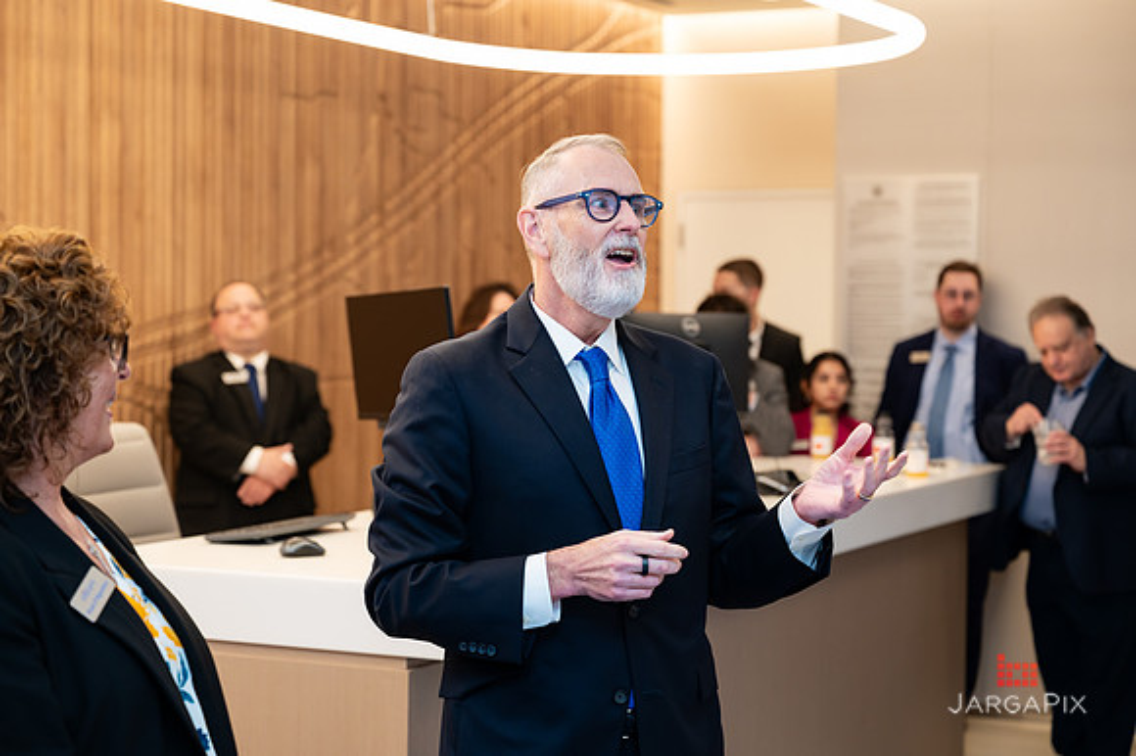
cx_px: 568
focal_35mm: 69
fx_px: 2165
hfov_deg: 29.4
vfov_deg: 19.8
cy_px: 378
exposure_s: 1/200
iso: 640
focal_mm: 68
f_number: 3.5
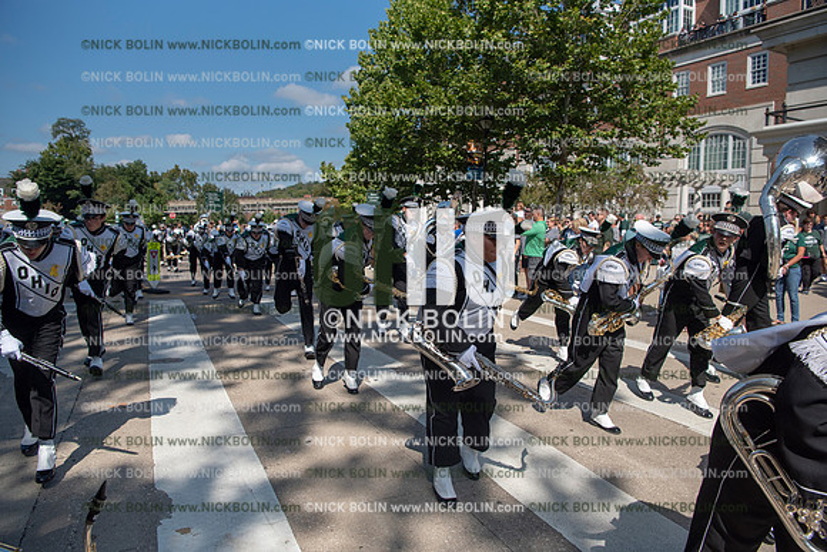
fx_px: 551
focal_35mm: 24
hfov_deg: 73.7
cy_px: 276
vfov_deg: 53.2
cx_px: 414
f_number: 5
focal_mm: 24
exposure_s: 1/4000
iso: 400
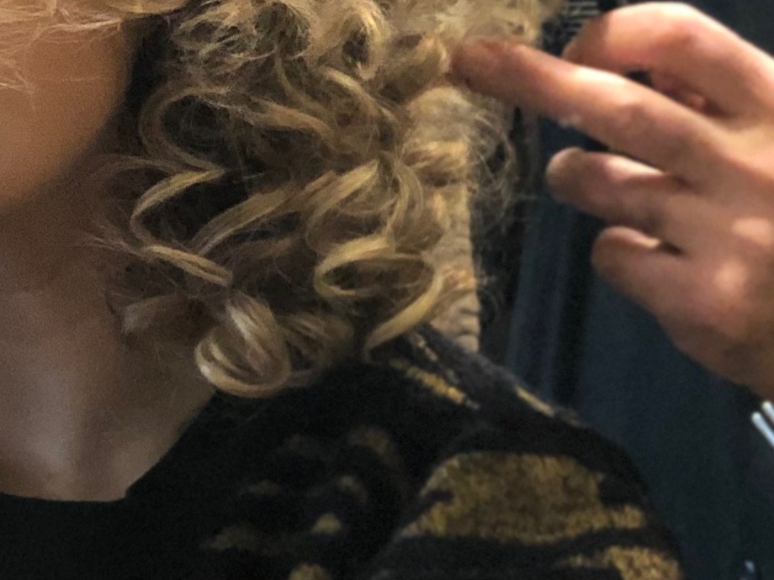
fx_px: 5098
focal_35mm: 228
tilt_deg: +5.6
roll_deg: +4.1
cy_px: -123
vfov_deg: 6.5
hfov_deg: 8.6
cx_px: 763
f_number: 2.4
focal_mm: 6
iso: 125
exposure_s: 1/60
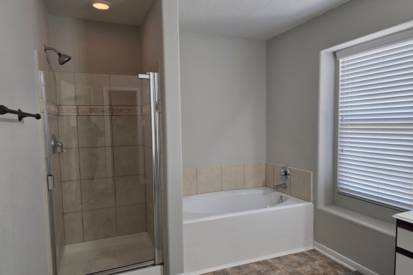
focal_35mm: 24
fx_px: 275
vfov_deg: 53.1
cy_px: 142
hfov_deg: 73.7
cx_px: 207
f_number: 1.7
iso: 100
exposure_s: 1/120
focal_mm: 6.3
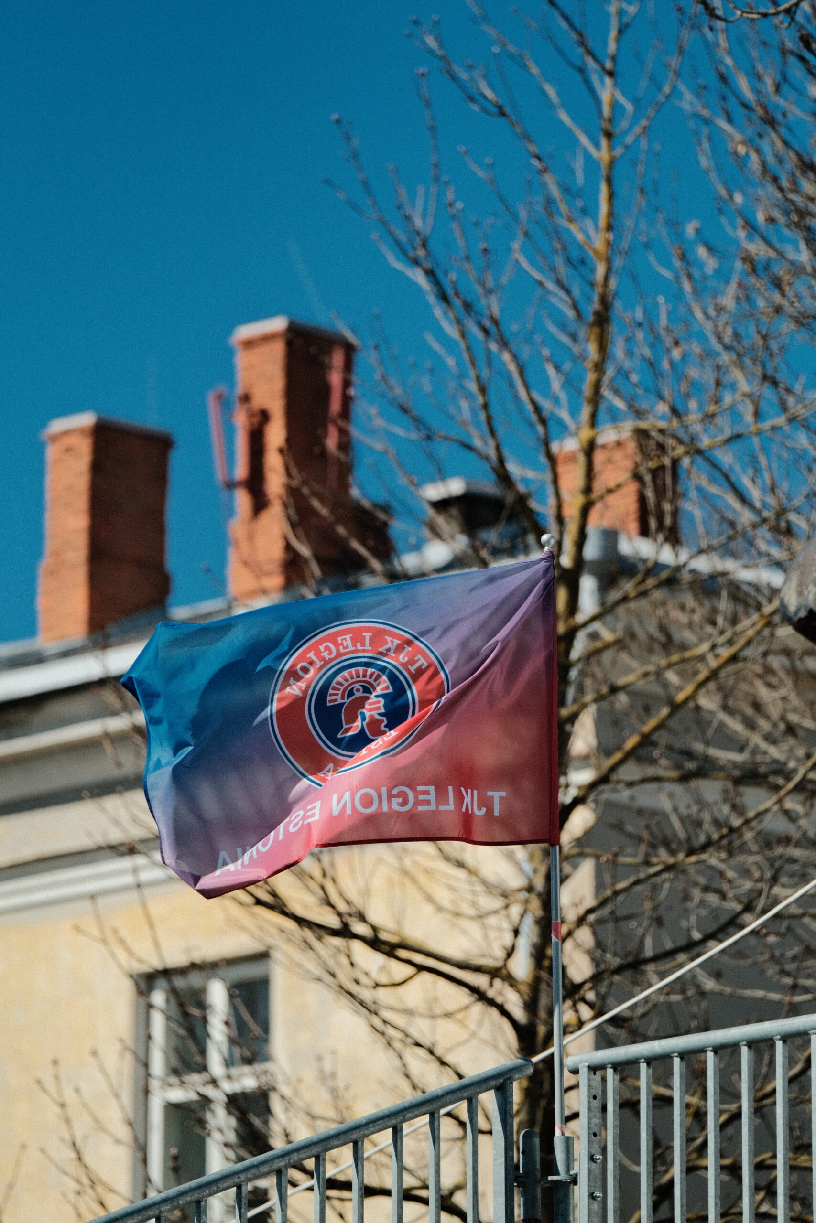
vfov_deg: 9.8
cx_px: 408
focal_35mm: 210
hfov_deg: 6.5
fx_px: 7138
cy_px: 612
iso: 800
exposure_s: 1/8000
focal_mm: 140
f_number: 3.2
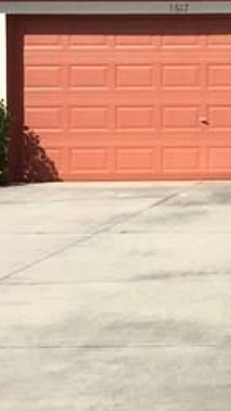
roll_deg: -1.0
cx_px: 492
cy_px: 148
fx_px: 1349
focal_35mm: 124
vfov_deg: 17.3
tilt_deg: -0.5
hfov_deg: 9.1
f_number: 2.2
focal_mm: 4.15
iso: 32
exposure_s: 1/3300
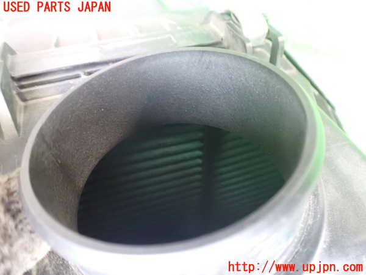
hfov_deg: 60.0
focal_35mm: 30
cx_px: 183
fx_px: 317
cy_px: 138
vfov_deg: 46.8
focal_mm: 5.4
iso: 1600
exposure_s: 1/30
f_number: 2.3
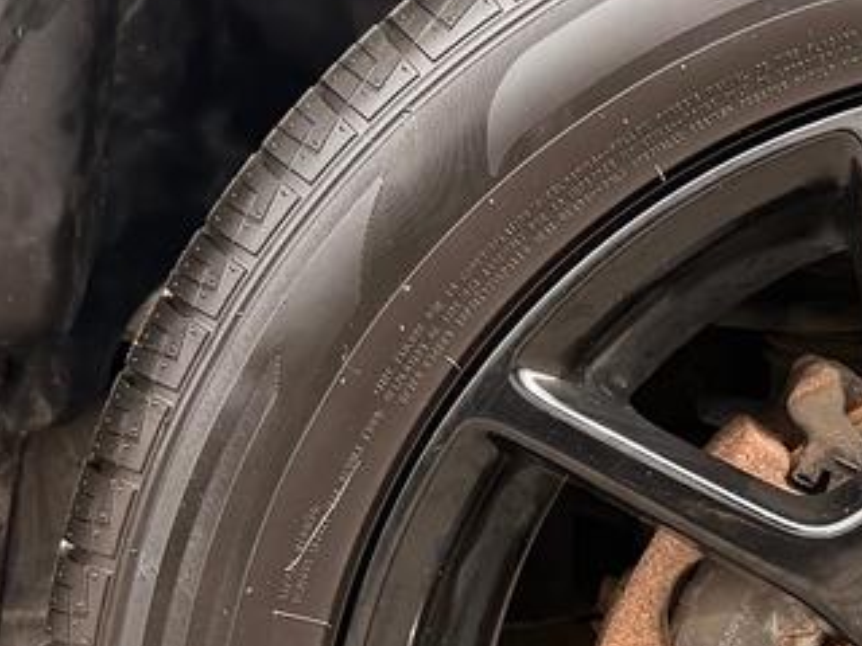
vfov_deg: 15.2
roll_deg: -0.2
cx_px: 1021
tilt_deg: -8.0
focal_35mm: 96
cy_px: 603
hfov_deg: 19.3
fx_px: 2391
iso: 100
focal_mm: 6.76
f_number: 1.78
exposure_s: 1/260
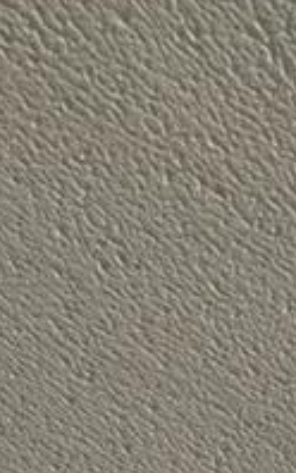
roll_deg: +1.6
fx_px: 1160
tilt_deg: +3.6
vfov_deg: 13.3
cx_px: 317
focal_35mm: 90
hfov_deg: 14.2
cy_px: 1252
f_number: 2.2
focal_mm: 2.22
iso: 160
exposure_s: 1/120
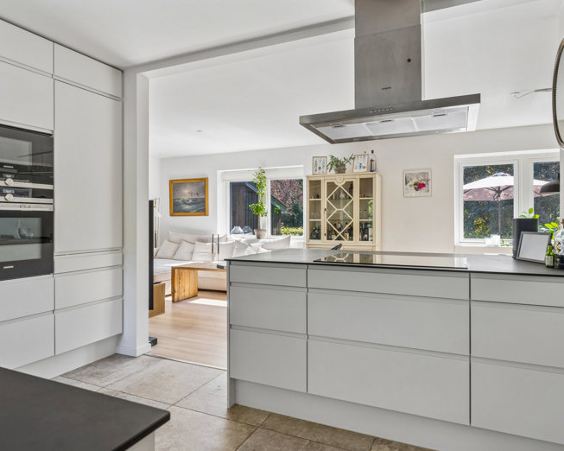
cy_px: 222
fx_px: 384
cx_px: 282
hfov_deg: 72.6
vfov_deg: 60.9
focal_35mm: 23
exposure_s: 1/50
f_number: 10
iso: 200
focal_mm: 20
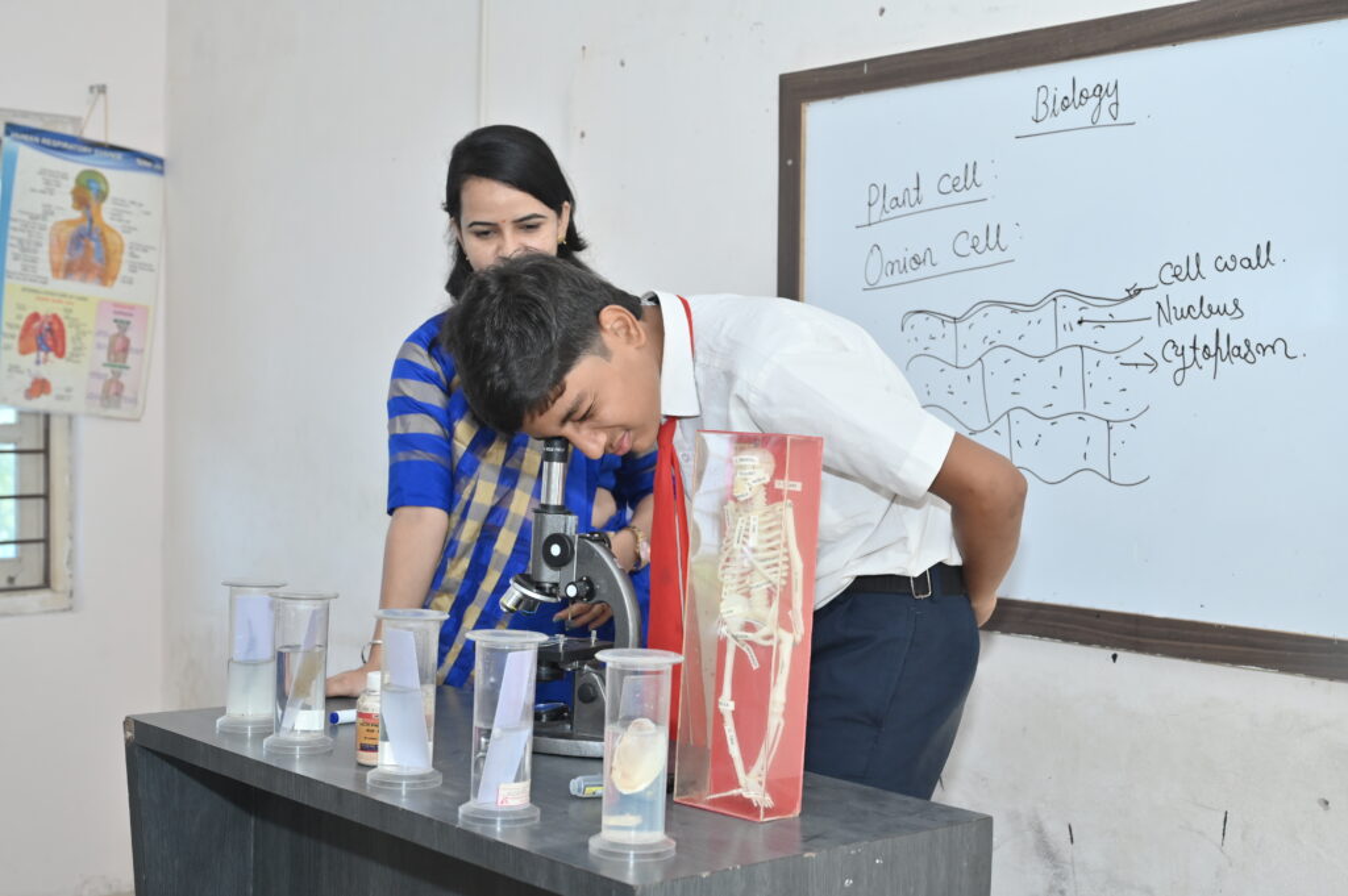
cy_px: 448
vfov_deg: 29.8
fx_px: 1684
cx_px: 674
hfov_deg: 43.6
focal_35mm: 45
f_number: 5.6
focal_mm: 45
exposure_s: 1/160
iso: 500
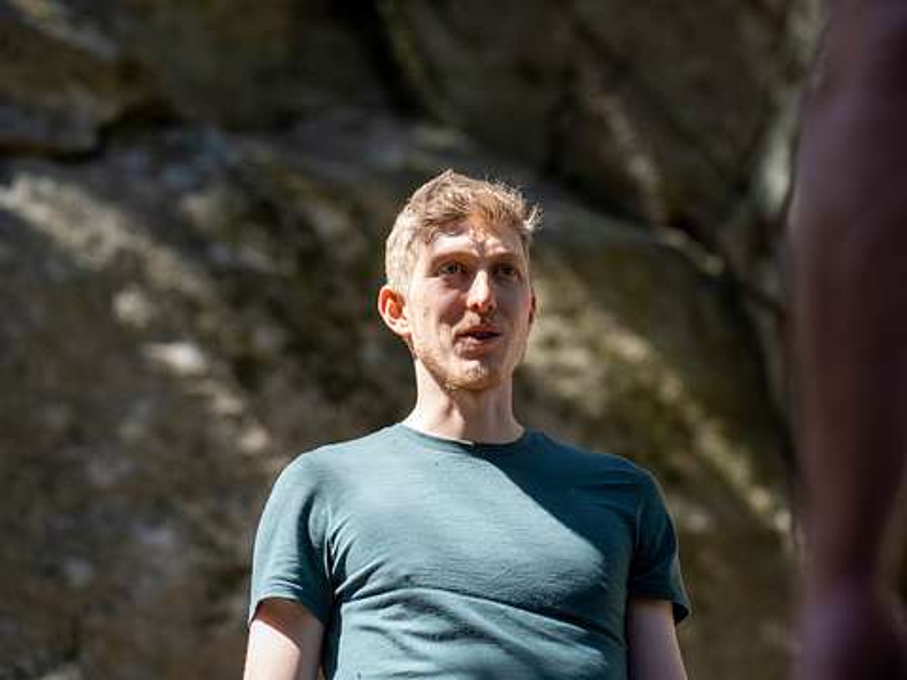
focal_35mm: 95
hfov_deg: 20.6
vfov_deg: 15.5
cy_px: 340
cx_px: 454
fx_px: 2496
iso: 320
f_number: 2.8
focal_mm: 88
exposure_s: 1/1250
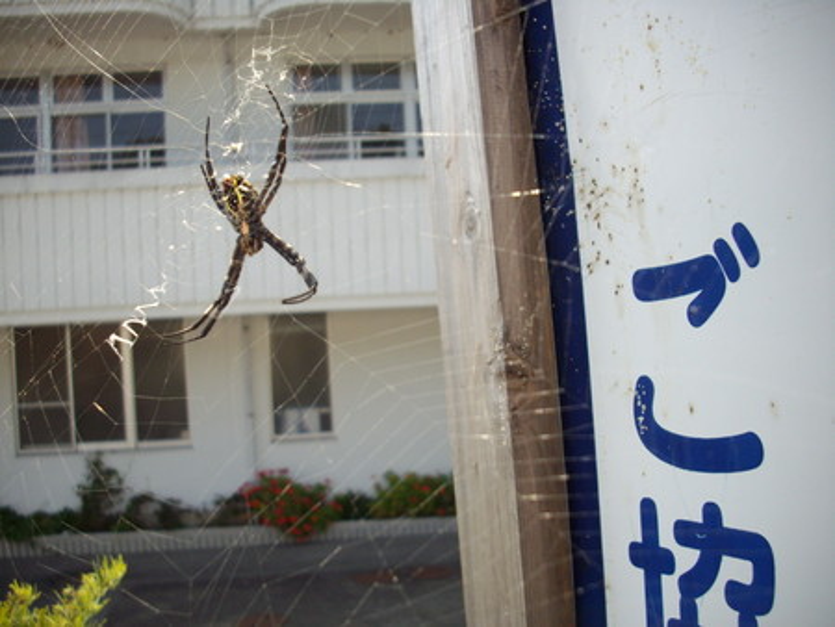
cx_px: 418
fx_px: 893
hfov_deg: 50.1
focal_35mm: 37
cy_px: 314
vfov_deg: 38.7
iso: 80
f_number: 2.8
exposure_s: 1/500
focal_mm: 6.2
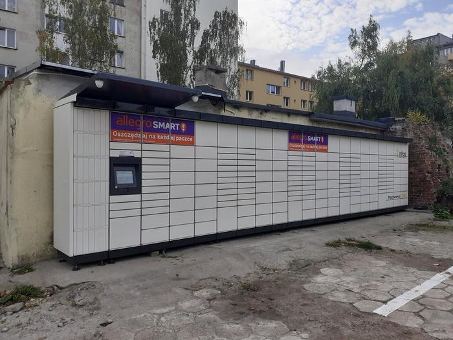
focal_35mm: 27
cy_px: 170
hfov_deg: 65.3
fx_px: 353
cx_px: 226
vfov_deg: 51.4
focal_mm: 3.6
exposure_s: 1/1035
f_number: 1.9
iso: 40
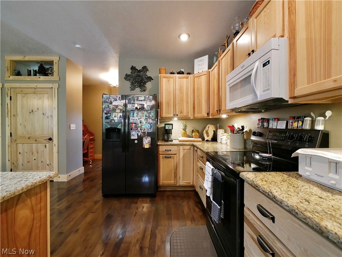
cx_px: 171
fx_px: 138
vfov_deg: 85.7
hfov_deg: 102.0
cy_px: 128
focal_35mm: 14
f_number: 4
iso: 2500
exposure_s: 1/60
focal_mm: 7
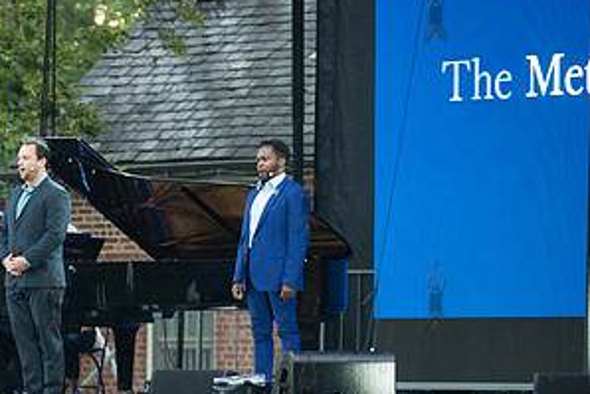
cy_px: 294
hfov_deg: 7.8
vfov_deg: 5.2
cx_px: 51
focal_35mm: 263
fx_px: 4312
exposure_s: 1/250
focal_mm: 135
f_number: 4
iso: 1600
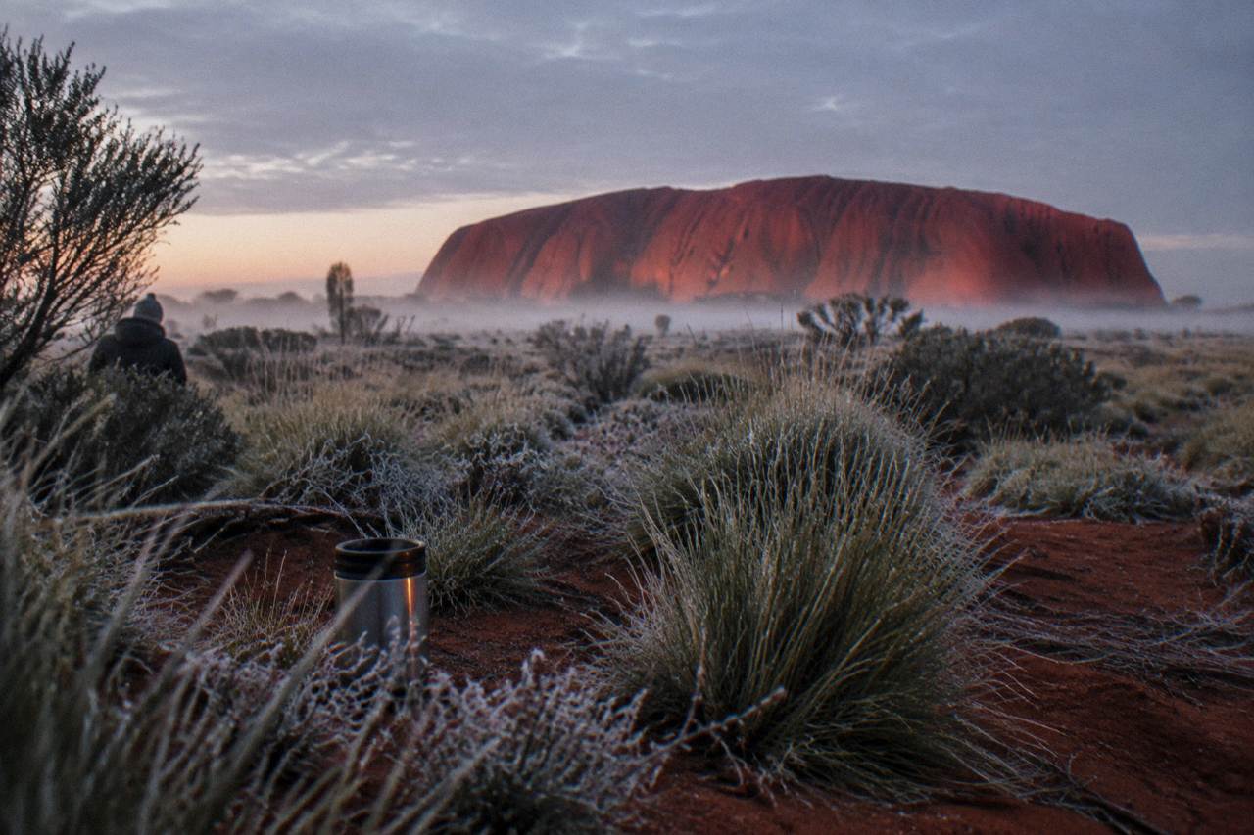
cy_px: 418
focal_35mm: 35
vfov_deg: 37.8
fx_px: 1219
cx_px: 627
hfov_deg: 54.4
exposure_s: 1/20
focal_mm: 35
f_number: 9
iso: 5000
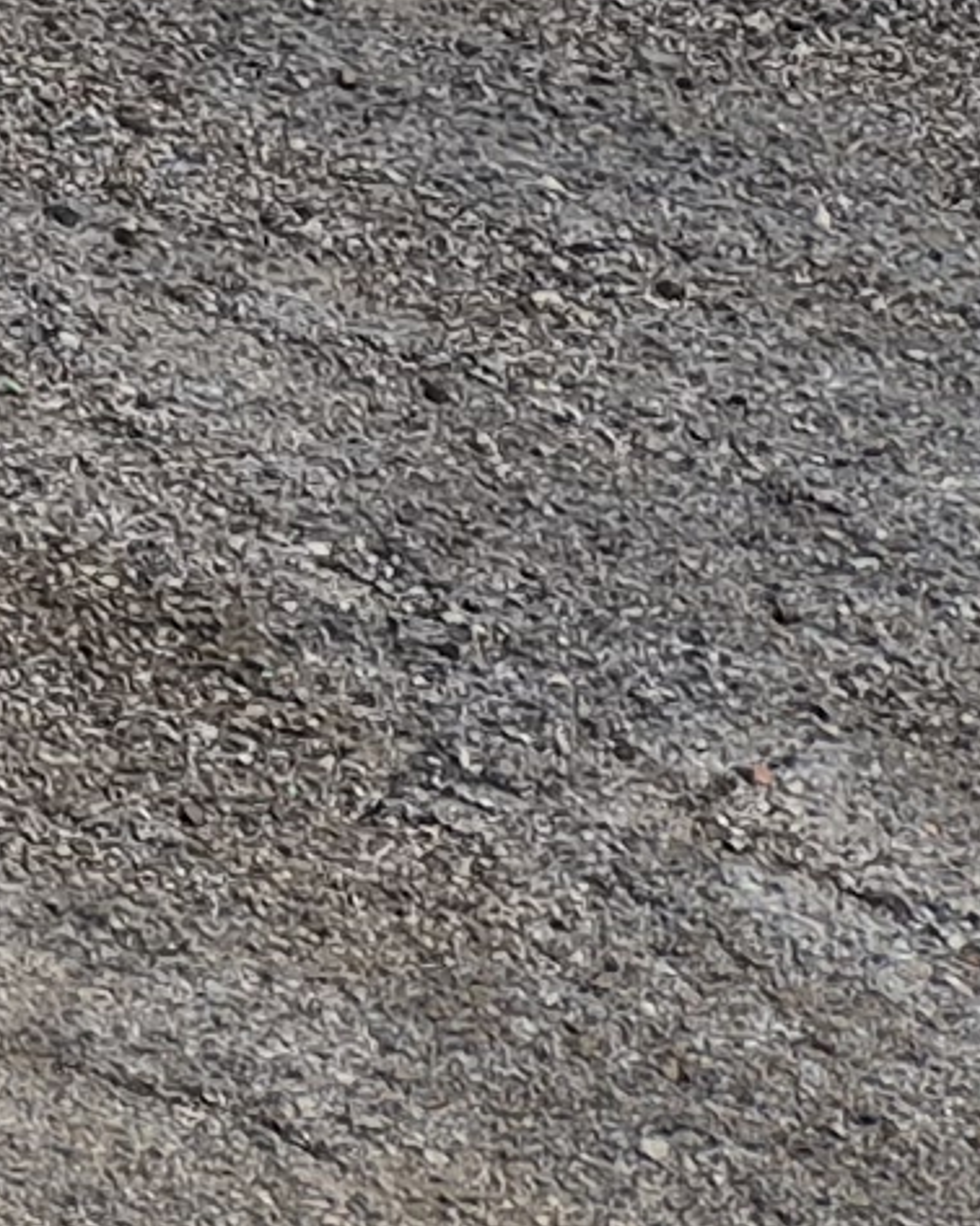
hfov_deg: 6.4
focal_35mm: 190
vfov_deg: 9.1
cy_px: -1750
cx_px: -3145
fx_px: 6893
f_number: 1.8
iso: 25
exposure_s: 1/308
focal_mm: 5.4
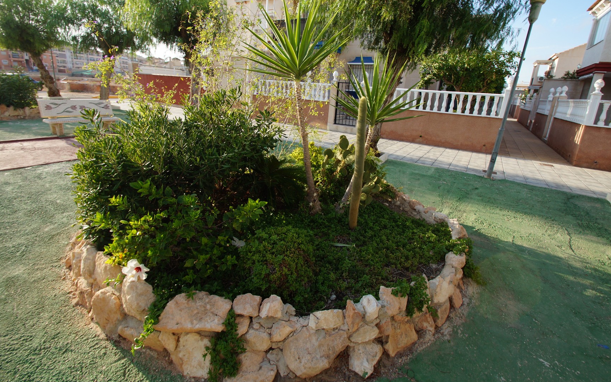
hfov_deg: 97.8
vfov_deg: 71.2
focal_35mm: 16
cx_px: 301
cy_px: 177
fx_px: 266
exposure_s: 1/100
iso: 100
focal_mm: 10
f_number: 6.3
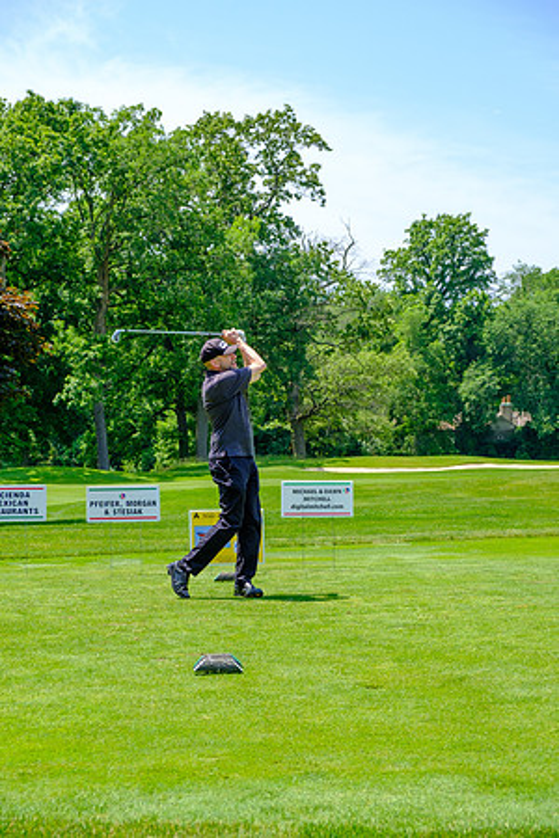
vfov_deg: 32.9
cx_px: 280
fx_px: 1421
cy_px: 419
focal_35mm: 61
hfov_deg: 22.3
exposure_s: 1/500
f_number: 5
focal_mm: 40.7
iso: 200
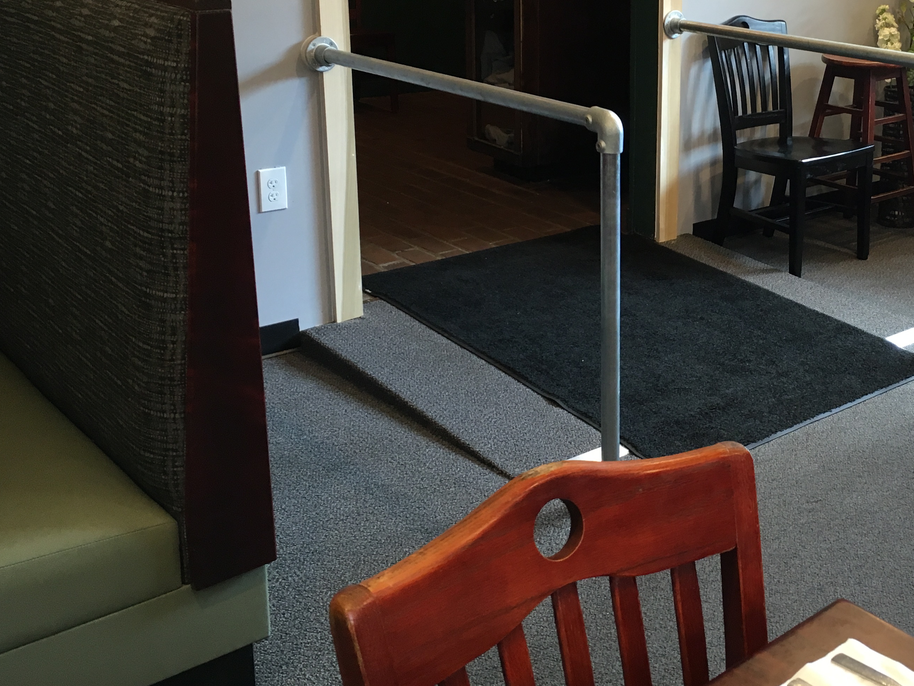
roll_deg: -0.7
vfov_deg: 31.8
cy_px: 206
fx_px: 1188
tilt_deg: -14.4
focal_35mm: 45
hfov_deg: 40.8
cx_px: 689
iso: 80
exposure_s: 1/30
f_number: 2.2
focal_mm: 4.15
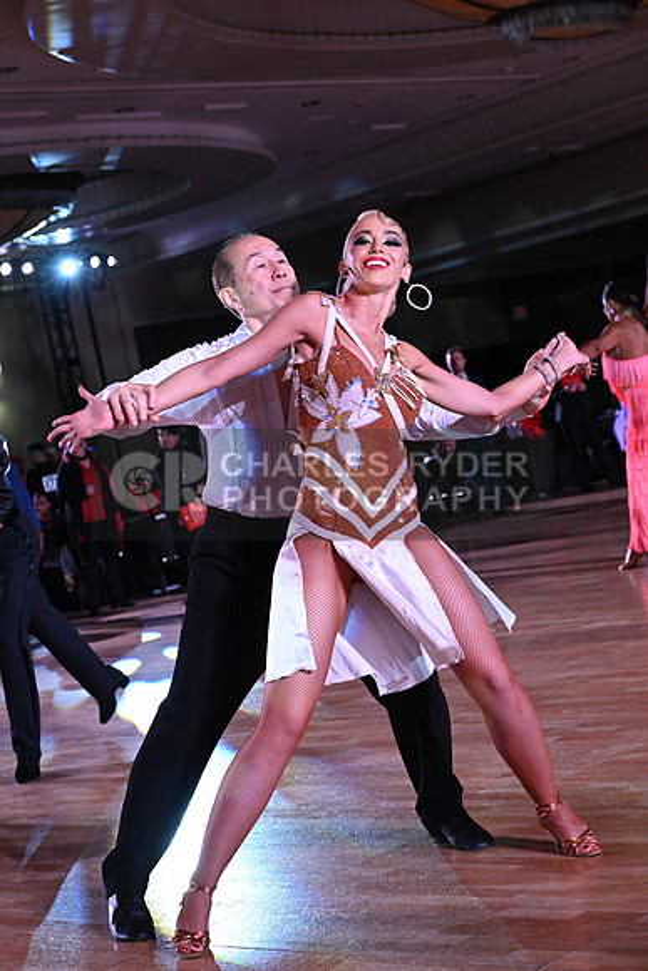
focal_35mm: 68
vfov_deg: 29.6
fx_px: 1835
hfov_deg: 20.0
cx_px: 324
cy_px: 486
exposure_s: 1/320
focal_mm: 68
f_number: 6.3
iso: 5000
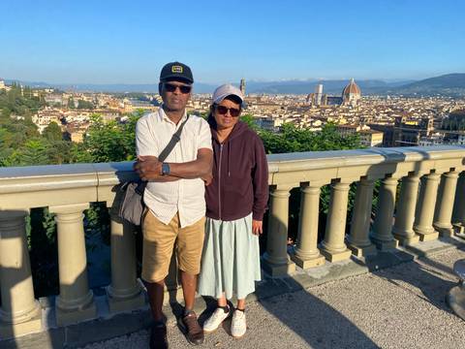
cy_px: 174
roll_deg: -1.5
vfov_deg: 53.1
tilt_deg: -14.2
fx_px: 349
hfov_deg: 67.3
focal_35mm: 26
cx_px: 232
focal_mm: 4.25
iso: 32
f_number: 1.8
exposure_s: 1/2625
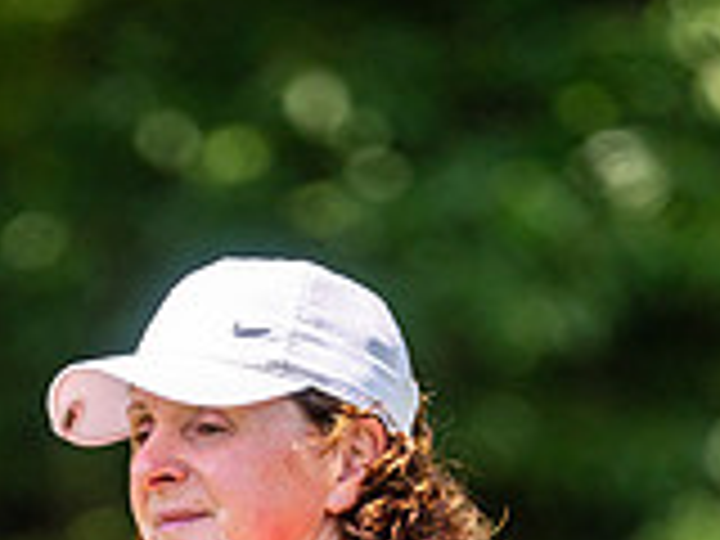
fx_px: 25376
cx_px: 225
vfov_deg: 1.2
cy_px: 927
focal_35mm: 1220
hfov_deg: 1.6
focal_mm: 300
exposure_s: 1/1250
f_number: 4.5
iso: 200
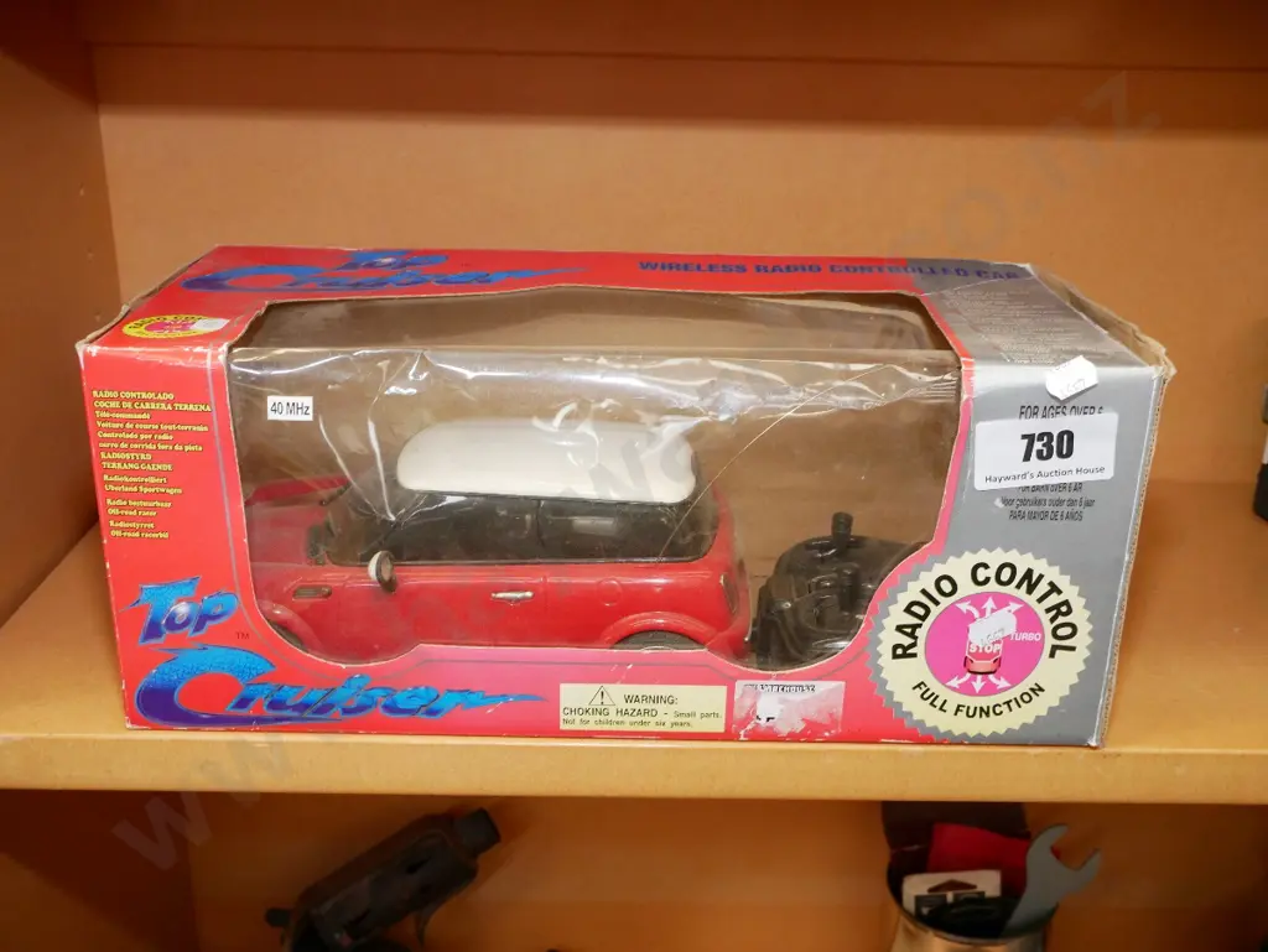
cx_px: 634
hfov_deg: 51.3
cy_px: 476
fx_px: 1319
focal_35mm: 36
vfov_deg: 39.7
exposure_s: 1/50
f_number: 6.3
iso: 1600
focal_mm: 18
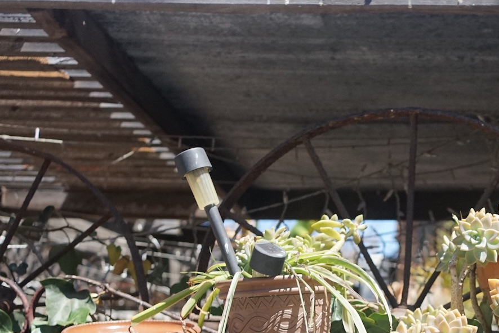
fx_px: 1095
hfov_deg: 24.9
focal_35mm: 79
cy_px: 375
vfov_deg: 16.7
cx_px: 446
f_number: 4
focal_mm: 35
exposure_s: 1/2000
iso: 1250
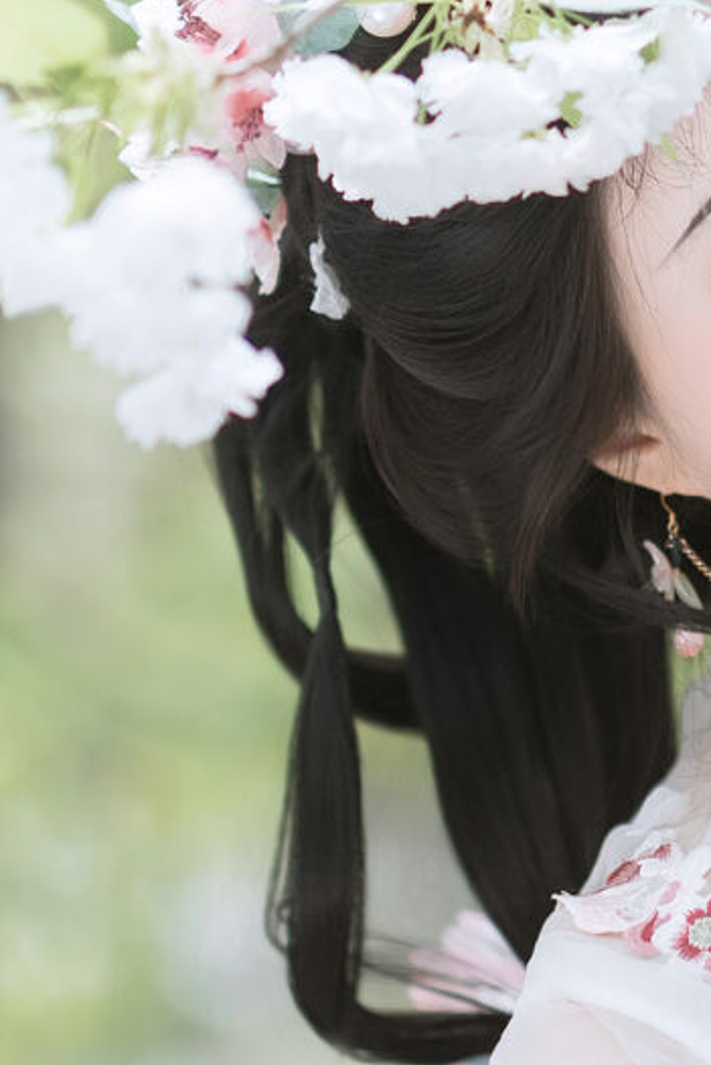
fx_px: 8615
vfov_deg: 7.1
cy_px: 391
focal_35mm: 291
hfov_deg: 4.7
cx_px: 1179
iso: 100
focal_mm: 85
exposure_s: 1/640
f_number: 1.8
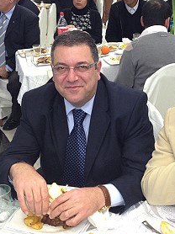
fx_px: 425
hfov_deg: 23.0
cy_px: 95
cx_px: 135
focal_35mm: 63
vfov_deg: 30.7
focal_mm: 4.28
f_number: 2.4
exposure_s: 1/20
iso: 160
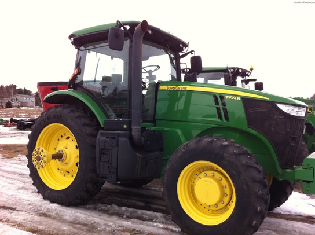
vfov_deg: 40.6
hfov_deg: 52.7
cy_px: 118
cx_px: 158
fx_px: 318
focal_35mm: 35
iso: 80
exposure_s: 1/324
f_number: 2.8
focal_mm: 3.85
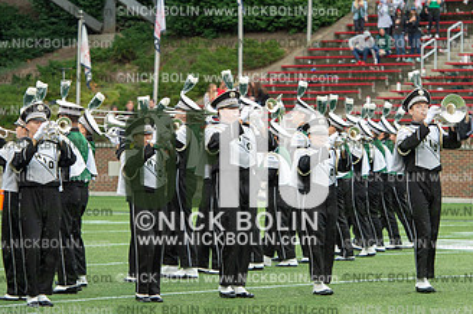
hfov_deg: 8.6
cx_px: 226
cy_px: 177
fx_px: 3137
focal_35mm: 239
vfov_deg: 5.7
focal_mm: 135
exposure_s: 1/500
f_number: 4
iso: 400
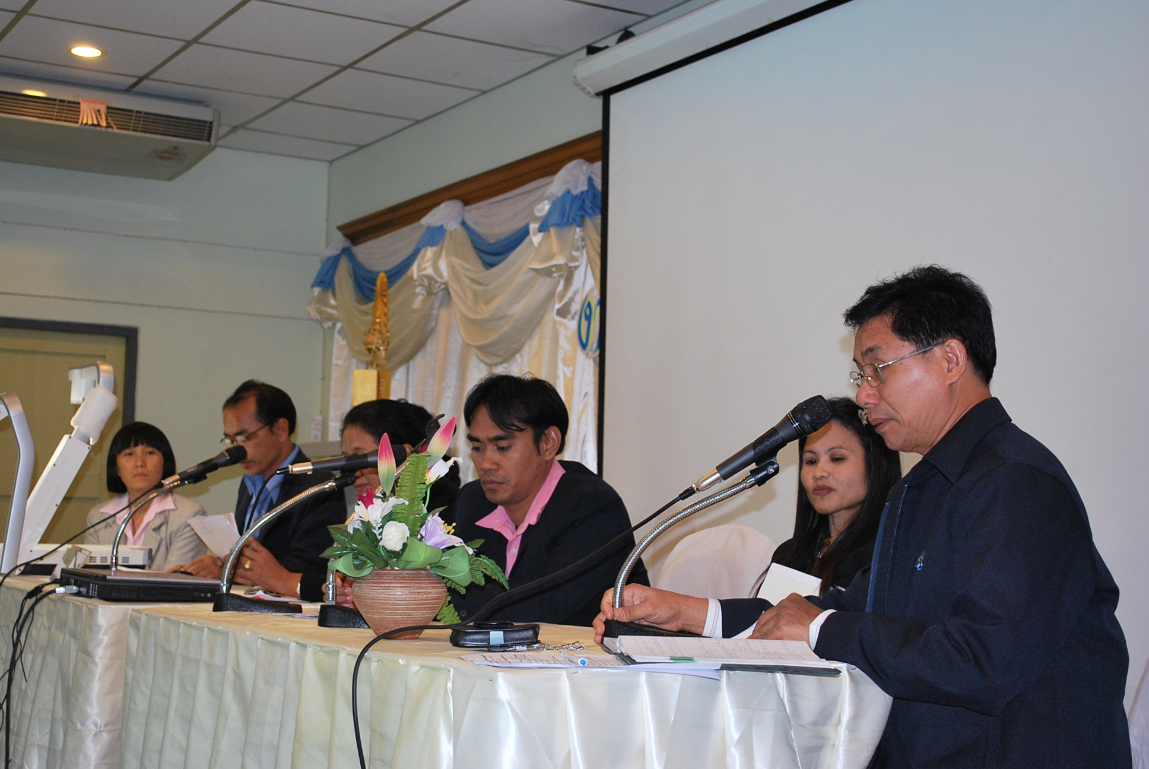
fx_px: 1678
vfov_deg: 25.8
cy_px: 384
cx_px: 574
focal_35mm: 52
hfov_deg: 37.8
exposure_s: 1/25
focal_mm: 35
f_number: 5.3
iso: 400
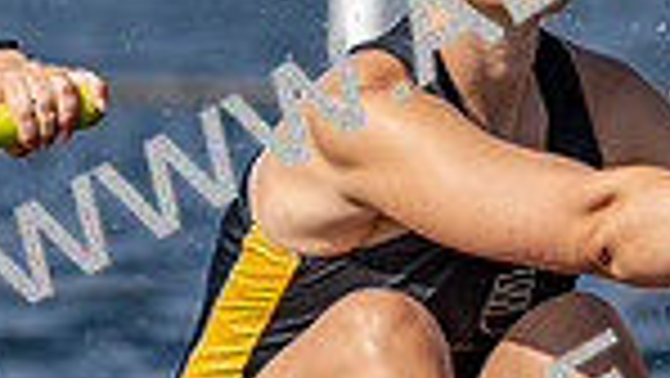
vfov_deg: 1.3
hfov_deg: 2.3
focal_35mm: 938
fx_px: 16673
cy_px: 317
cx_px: 522
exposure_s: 1/1600
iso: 125
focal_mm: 230
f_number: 5.6
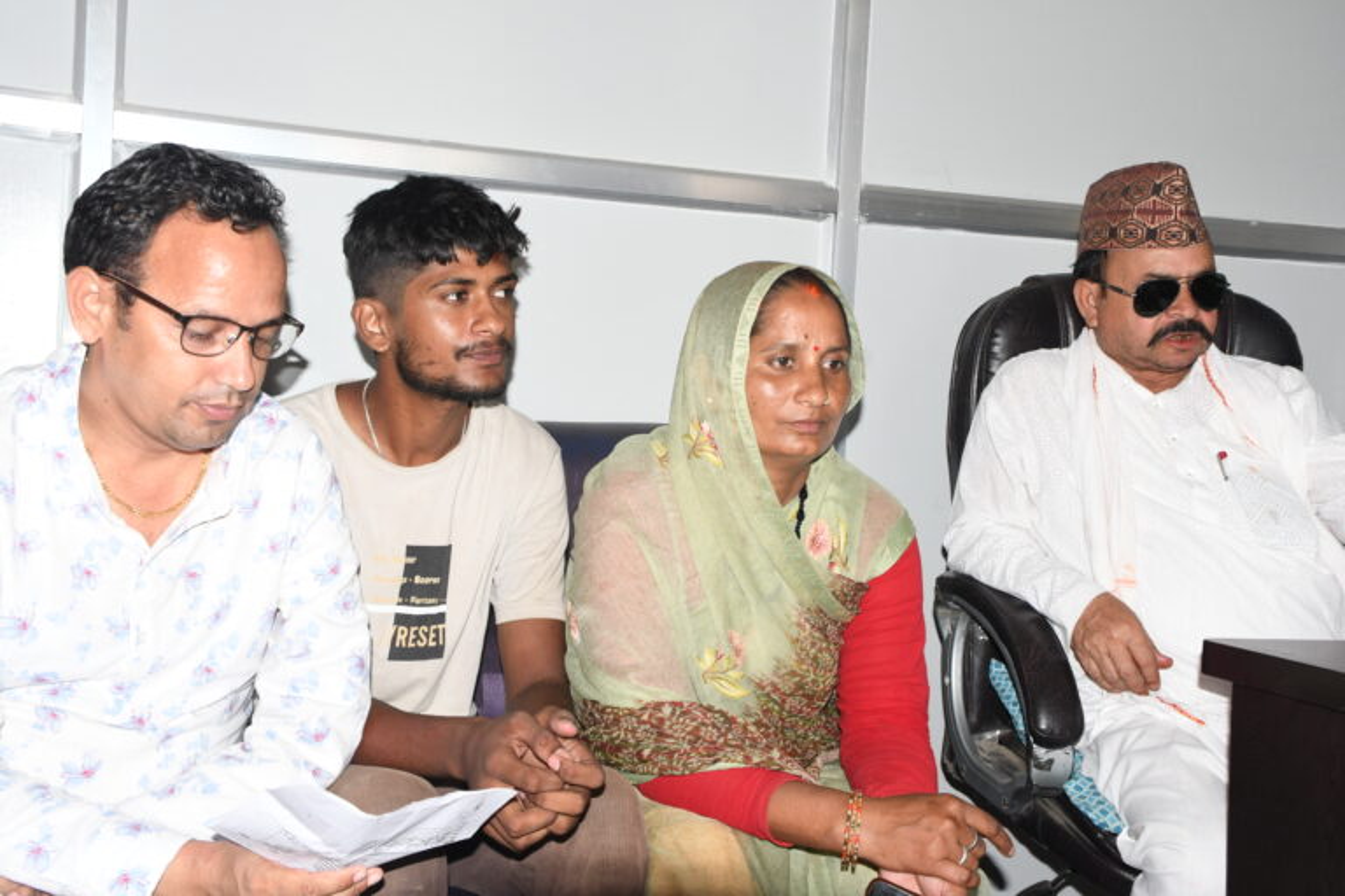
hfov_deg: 48.5
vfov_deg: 33.4
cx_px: 672
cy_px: 448
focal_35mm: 40
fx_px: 1494
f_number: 5.6
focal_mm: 27
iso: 1250
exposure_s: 1/160
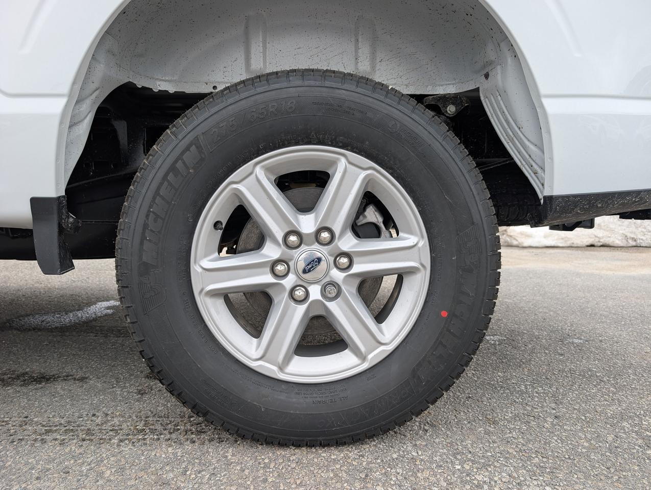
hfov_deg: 71.5
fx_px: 452
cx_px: 326
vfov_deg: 56.9
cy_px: 245
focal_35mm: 24
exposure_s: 1/61.8
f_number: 1.68
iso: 19
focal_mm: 6.9
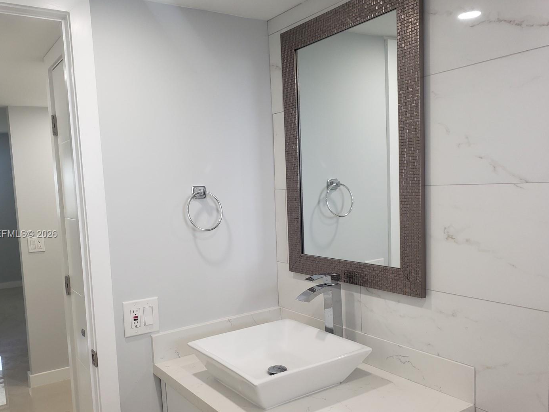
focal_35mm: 30
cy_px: 235
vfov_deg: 46.7
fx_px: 476
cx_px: 251
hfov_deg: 59.9
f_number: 2.4
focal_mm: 4.3
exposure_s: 1/60
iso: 100
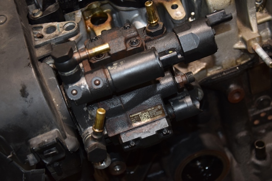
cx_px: 136
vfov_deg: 20.1
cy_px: 90
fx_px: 510
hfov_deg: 29.9
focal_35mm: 68
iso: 800
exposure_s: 1/60
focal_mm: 45
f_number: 4.8
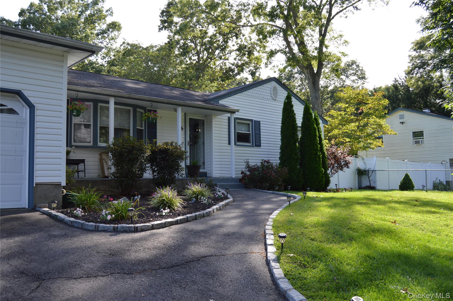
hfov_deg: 62.0
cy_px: 150
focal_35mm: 30
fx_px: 377
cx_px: 226
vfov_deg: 43.5
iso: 100
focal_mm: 20
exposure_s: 1/125
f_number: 5.6
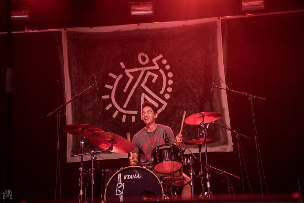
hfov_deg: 28.8
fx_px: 591
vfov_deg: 19.5
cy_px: 102
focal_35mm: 70
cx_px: 152
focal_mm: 70
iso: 1000
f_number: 2.8
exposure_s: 1/100
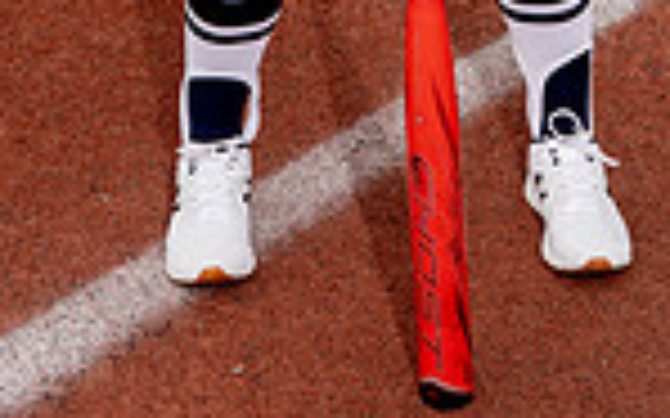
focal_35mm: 108
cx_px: 369
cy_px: -526
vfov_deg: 10.7
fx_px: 1971
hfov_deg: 19.3
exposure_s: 1/250
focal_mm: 35
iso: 125
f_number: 8
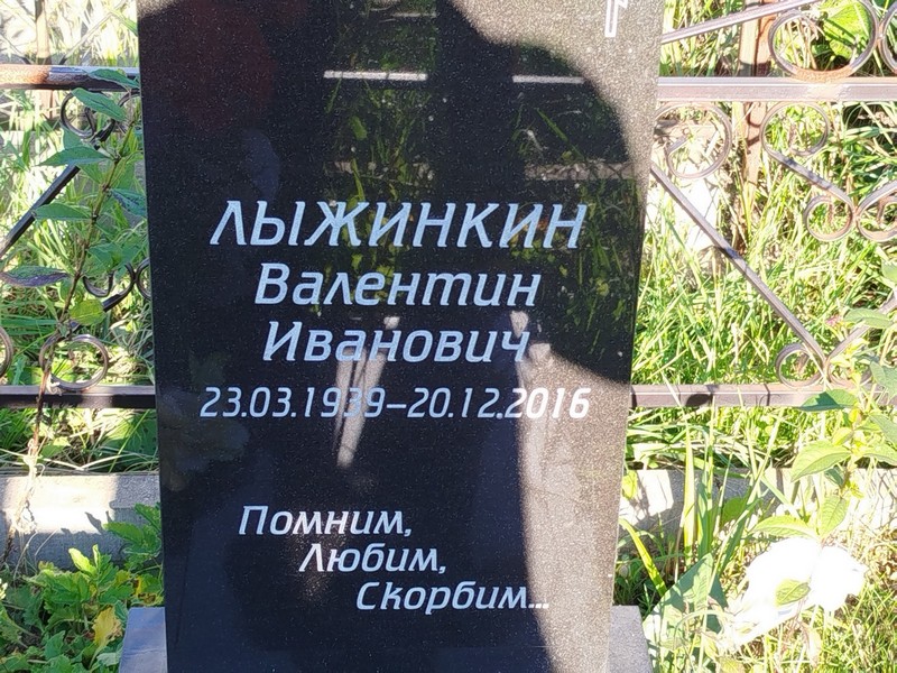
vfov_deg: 21.3
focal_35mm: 69
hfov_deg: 28.2
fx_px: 1788
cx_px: 448
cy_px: 336
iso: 50
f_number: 1.7
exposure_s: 1/134
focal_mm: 5.31
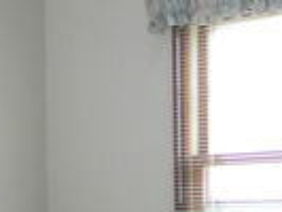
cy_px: 220
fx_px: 978
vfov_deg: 12.2
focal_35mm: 120
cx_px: -59
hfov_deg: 15.8
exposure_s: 1/30
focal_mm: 4.5
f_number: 3.1
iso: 110
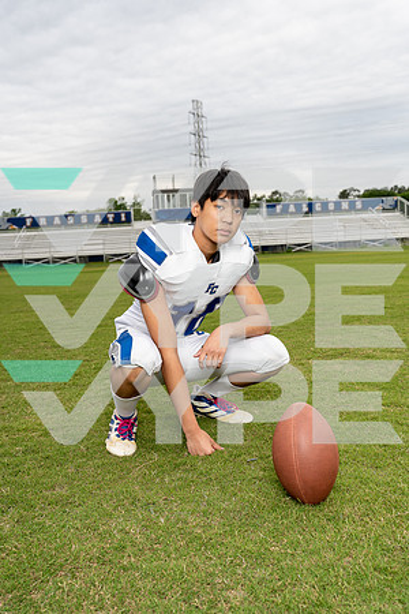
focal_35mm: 38
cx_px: 204
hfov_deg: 35.1
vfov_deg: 50.7
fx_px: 648
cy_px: 307
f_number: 5.6
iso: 200
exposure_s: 1/250
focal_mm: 38
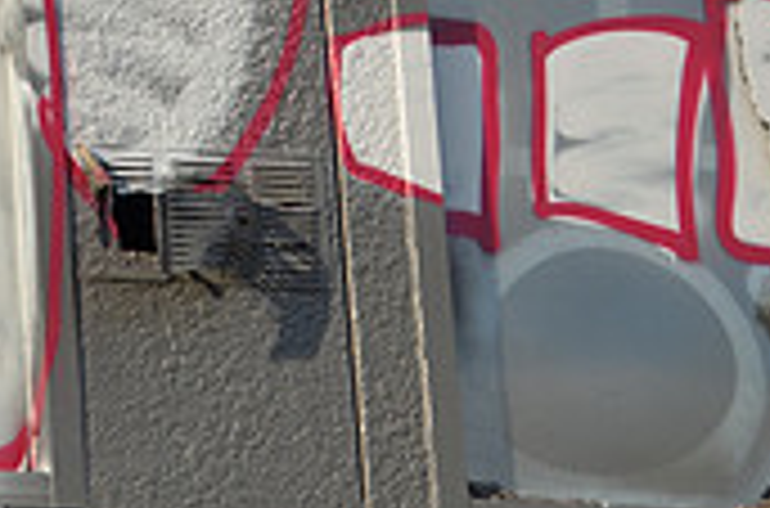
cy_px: -112
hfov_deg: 5.8
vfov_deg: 3.8
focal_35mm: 356
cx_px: -158
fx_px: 7593
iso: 160
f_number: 8
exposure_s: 1/250
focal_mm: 70
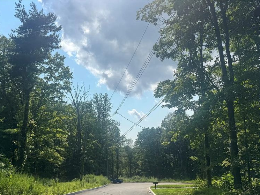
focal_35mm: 33
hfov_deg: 54.7
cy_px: 134
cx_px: 97
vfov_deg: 42.2
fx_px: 248
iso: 80
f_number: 1.78
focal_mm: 6.76
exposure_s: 1/7092
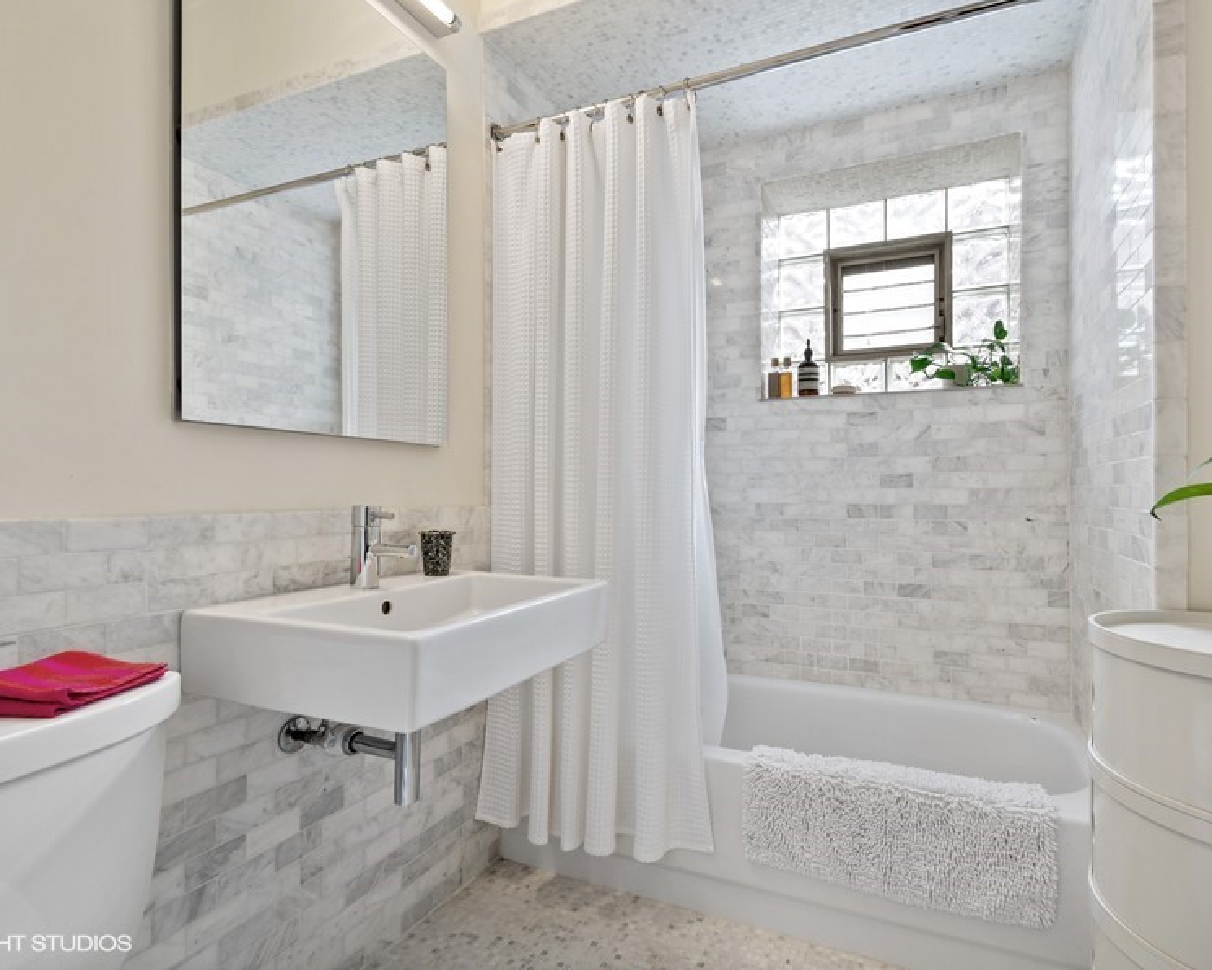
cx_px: 667
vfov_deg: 77.0
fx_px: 610
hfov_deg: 89.4
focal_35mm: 17
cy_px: 485
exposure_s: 1/3.33
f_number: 11
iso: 100
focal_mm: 10
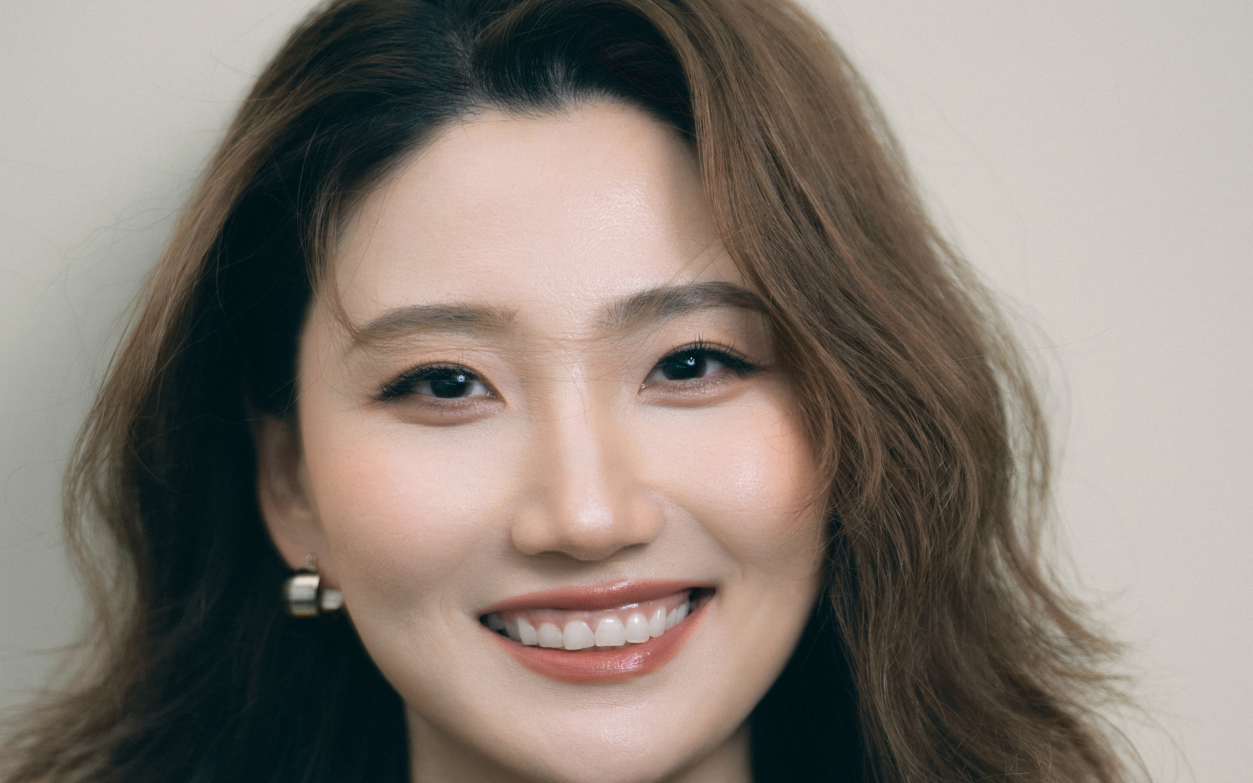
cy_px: 770
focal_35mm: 221
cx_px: 628
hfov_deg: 9.5
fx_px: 7547
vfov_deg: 5.9
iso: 250
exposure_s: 1/20
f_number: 3.2
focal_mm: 144
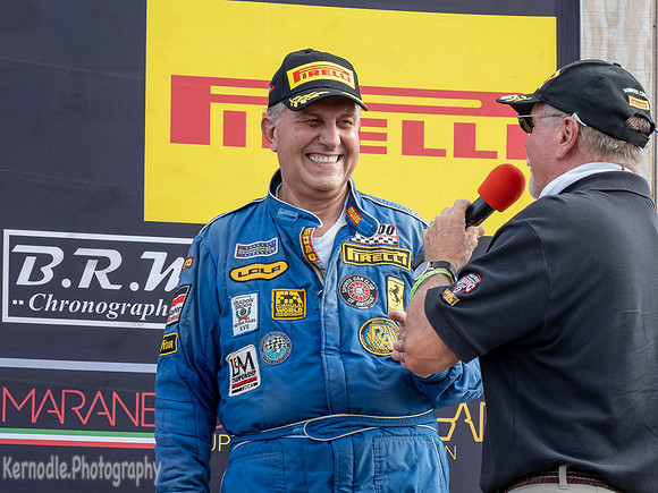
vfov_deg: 10.7
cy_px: 214
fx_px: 2623
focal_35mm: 138
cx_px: 353
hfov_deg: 14.3
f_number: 10
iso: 200
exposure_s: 1/60
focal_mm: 61
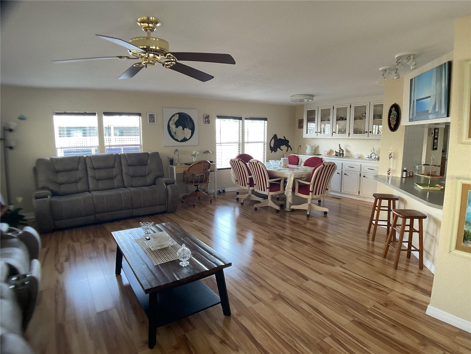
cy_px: 177
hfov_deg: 61.7
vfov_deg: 48.2
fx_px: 395
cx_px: 236
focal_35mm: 29
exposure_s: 1/60
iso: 80
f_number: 1.8
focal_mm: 3
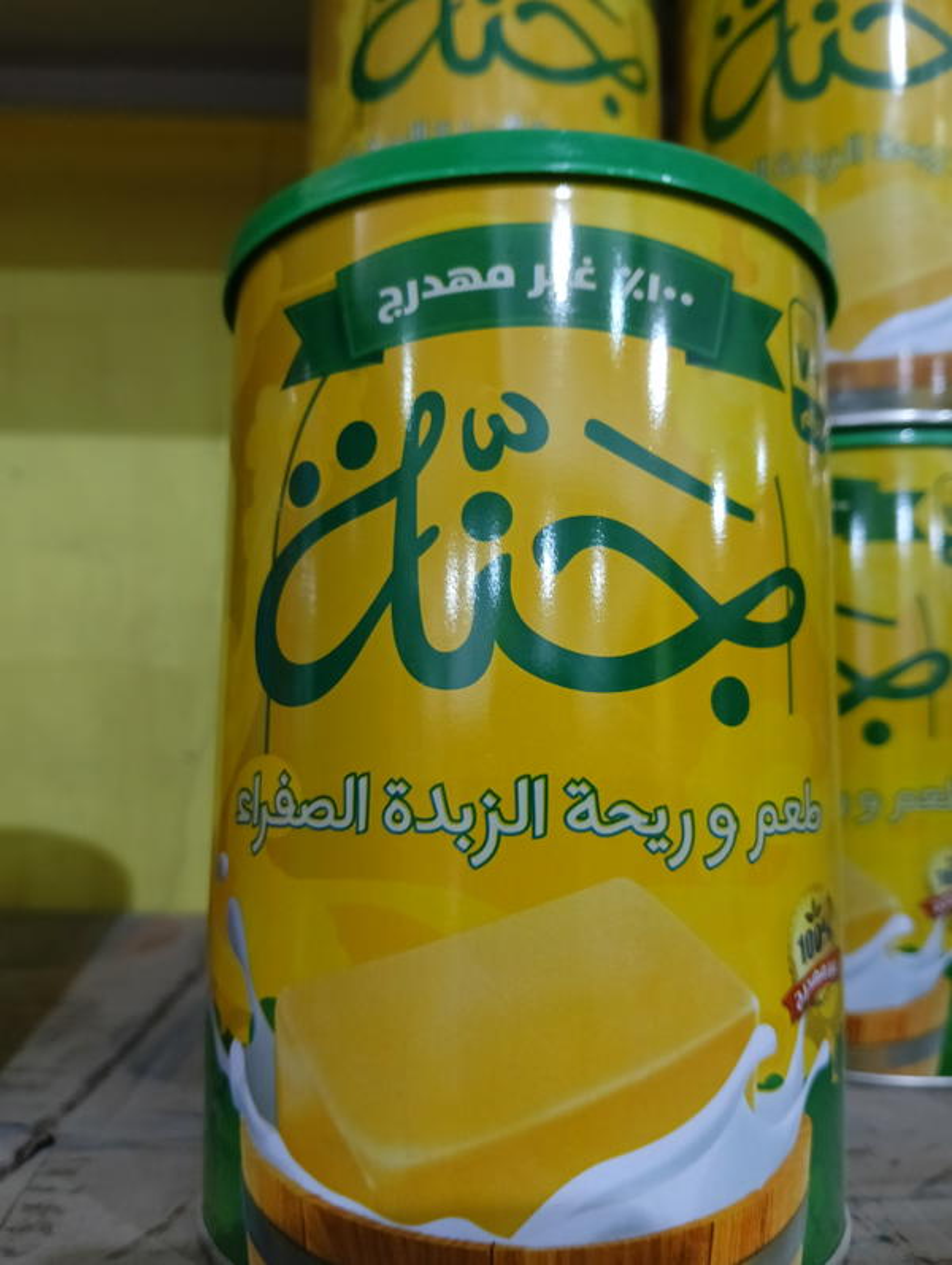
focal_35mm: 26
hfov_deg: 53.2
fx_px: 951
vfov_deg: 67.2
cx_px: 476
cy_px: 632
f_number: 1.8
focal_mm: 4.05
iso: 640
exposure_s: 1/25
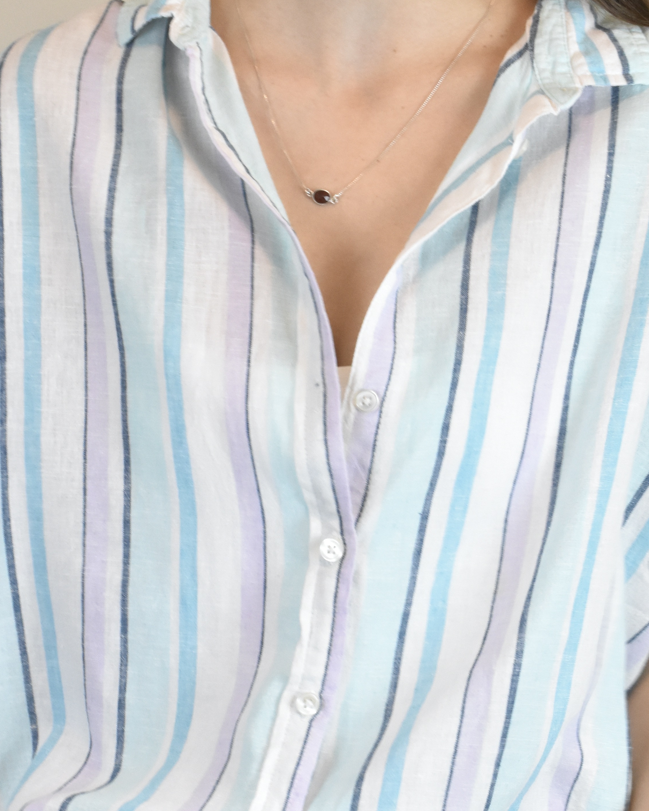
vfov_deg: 15.9
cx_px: 261
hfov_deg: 12.8
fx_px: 2881
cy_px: 651
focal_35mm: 120
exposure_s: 1/40
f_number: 18
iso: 1600
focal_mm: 40
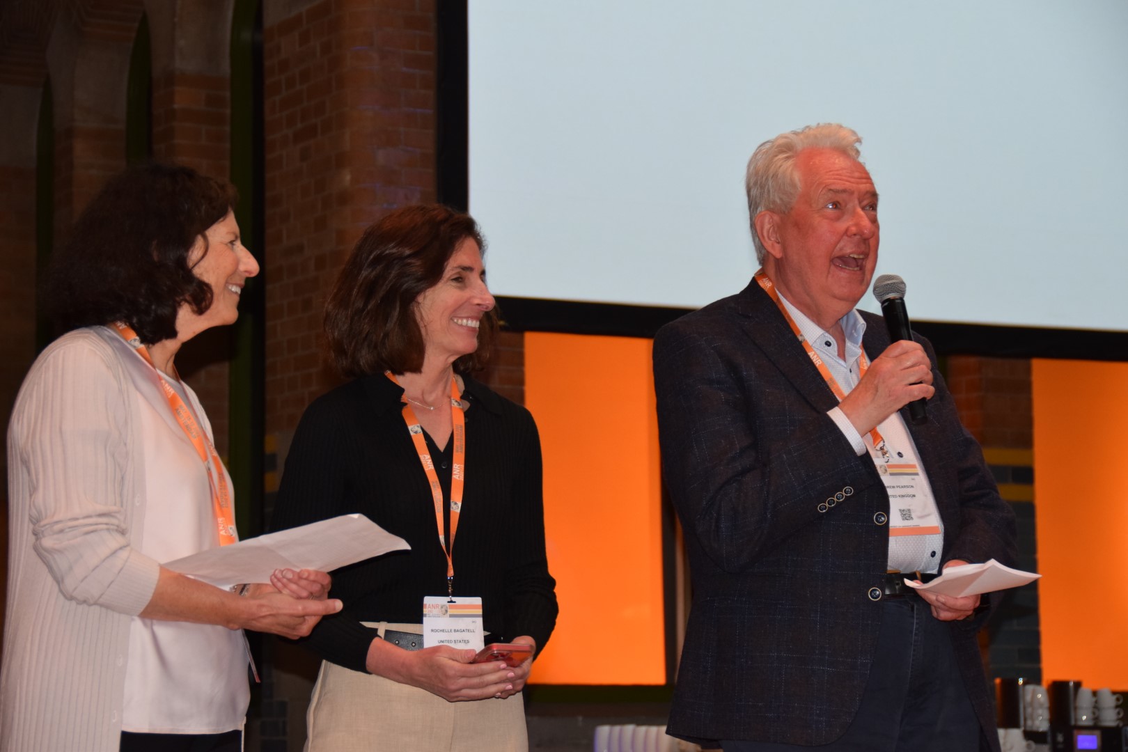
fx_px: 3290
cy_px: 376
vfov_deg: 13.0
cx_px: 564
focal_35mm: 105
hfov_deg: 19.5
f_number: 5
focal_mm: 70
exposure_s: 1/100
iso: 800
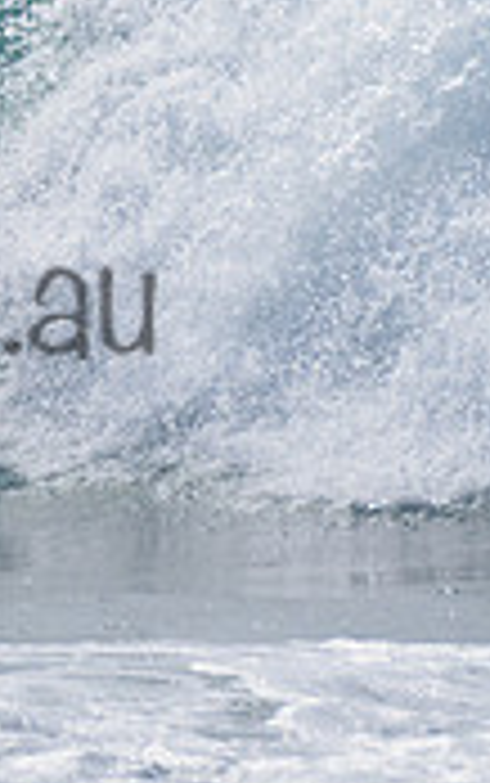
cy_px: 54
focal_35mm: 2076
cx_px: -505
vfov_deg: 1.0
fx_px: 44284
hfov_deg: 0.6
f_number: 5.6
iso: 64
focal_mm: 500
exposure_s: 1/2000
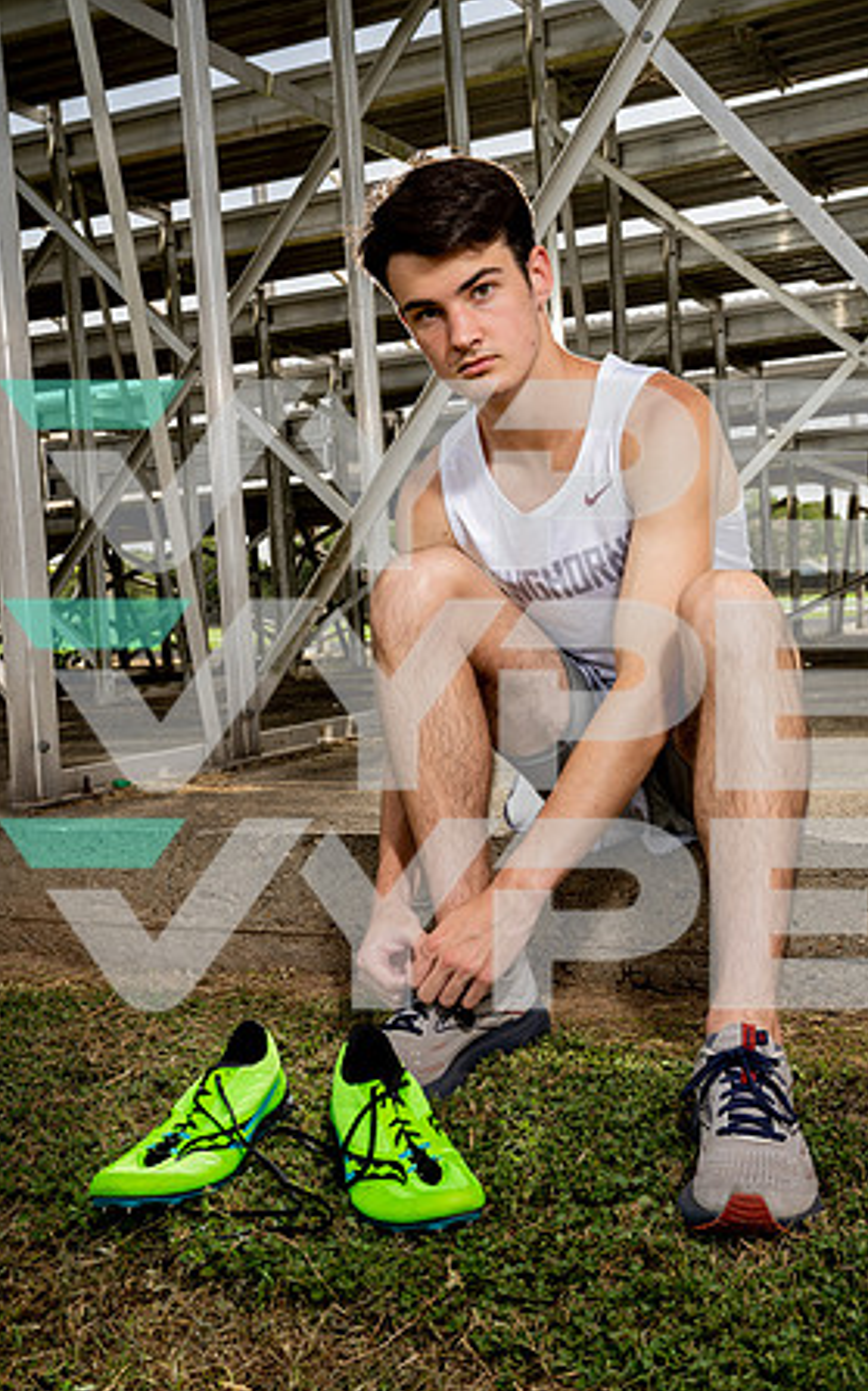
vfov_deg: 49.3
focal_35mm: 40
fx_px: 1515
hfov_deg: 32.0
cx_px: 464
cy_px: 697
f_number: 8
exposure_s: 1/125
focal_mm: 39
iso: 100
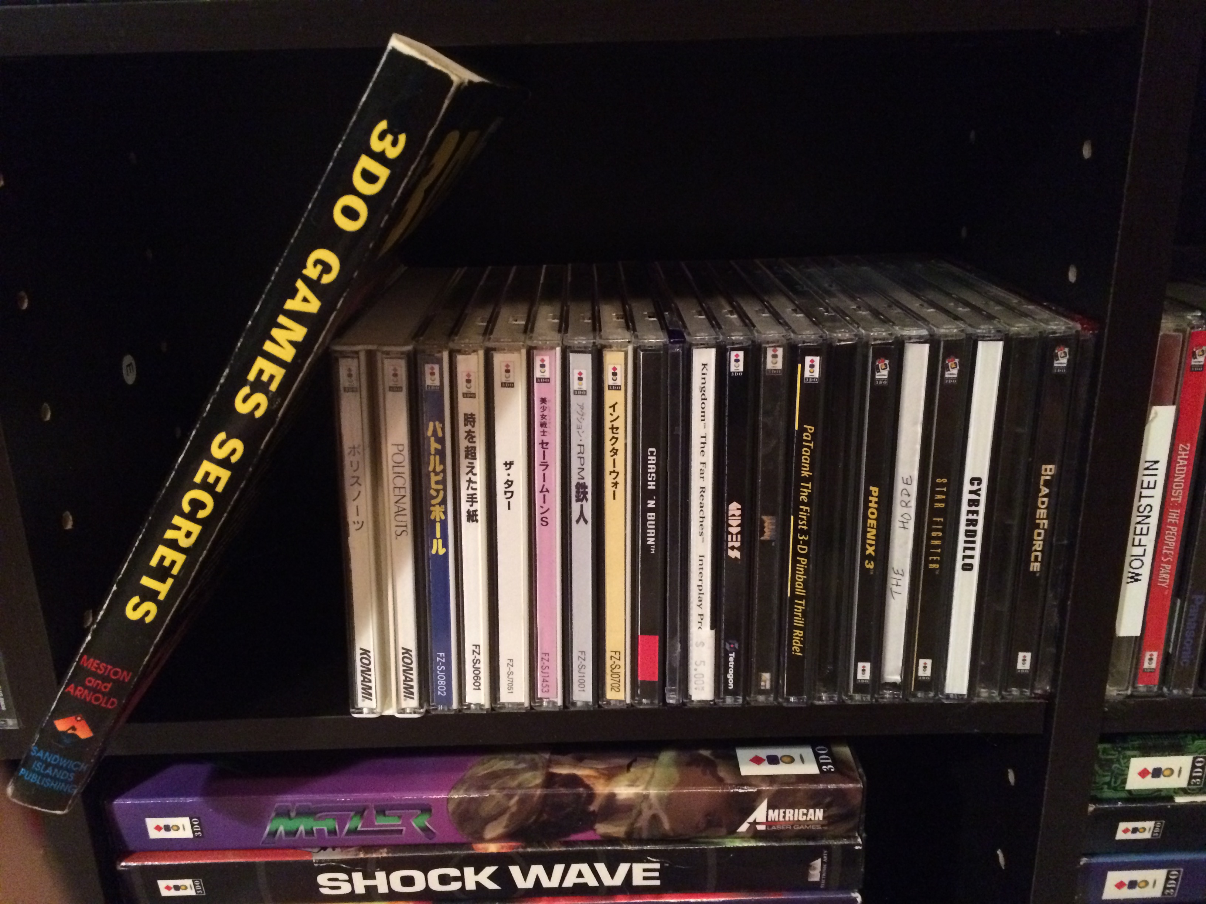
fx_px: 1010
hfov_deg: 61.7
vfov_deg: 48.2
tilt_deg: -18.6
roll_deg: +1.4
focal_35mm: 29
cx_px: 603
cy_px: 452
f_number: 2.2
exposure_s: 1/15
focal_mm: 4.15
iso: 500
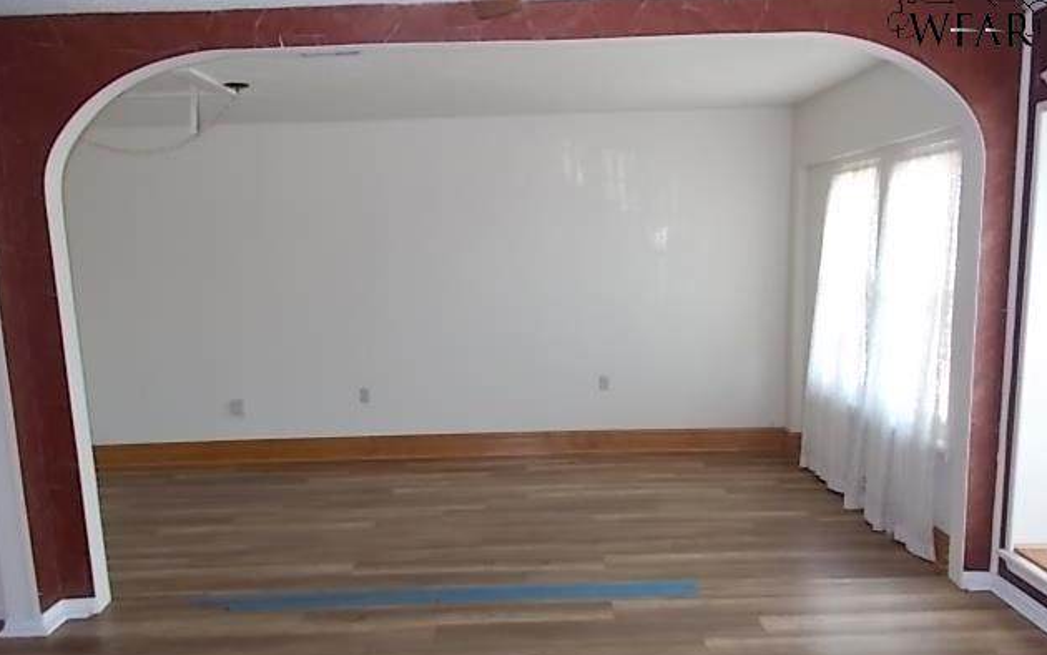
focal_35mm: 28
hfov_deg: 66.5
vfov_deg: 44.5
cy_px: 359
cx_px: 522
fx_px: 799
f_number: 3.2
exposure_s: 1/30
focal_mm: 4.6
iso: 250
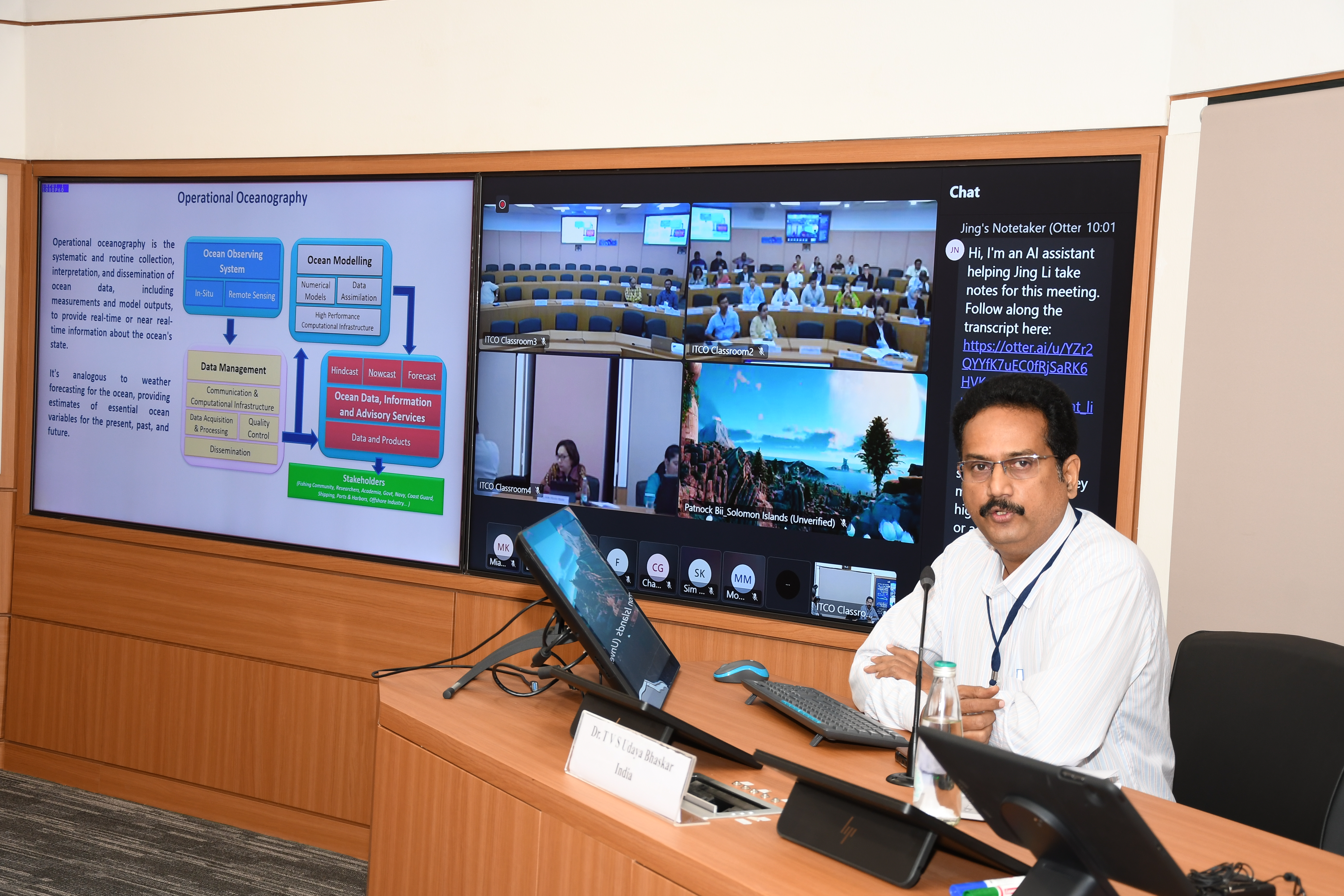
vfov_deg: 26.0
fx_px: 1941
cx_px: 672
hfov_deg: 38.2
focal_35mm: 52
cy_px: 448
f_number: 5
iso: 400
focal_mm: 35
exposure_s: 1/50
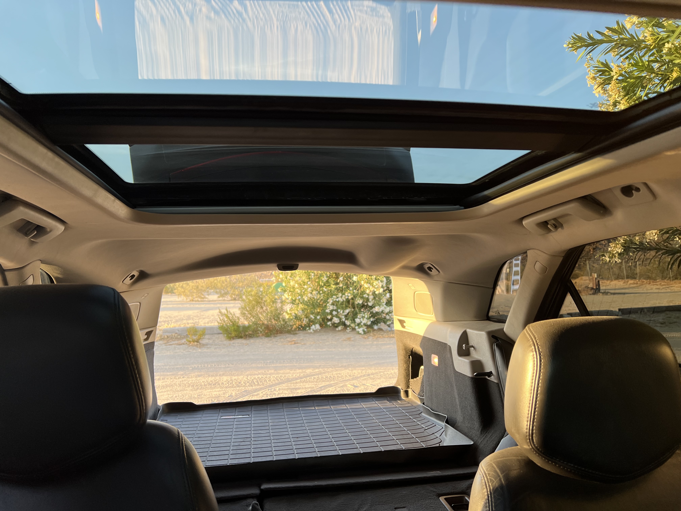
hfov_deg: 67.3
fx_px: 511
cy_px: 256
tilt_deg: +1.5
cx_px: 340
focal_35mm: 26
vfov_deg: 53.1
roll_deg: +1.3
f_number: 1.5
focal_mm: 5.7
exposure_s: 1/124
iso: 40
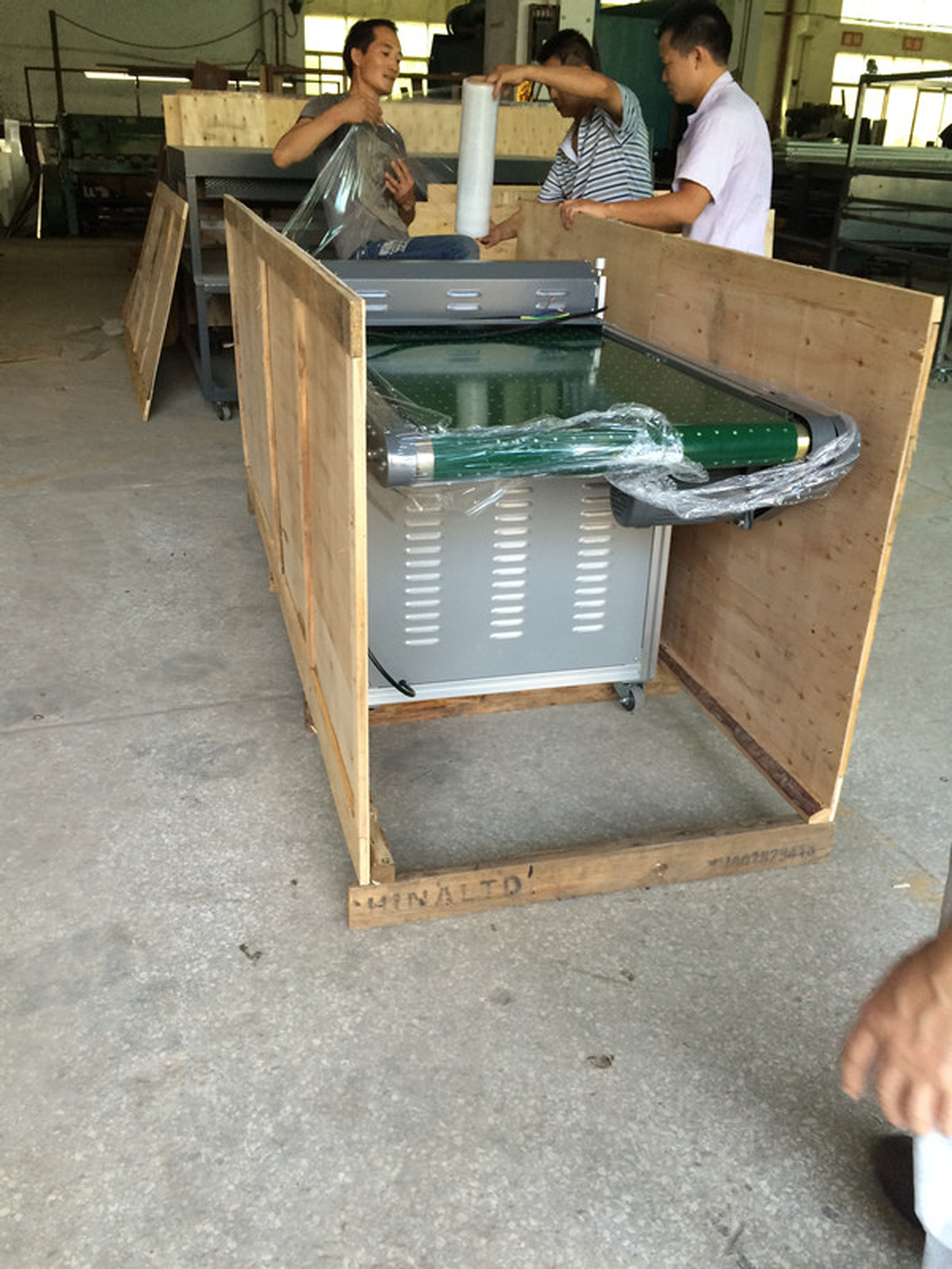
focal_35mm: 29
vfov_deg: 61.6
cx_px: 476
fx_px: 1063
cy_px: 634
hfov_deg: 48.3
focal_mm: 4.15
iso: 50
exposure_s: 1/33
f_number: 2.2
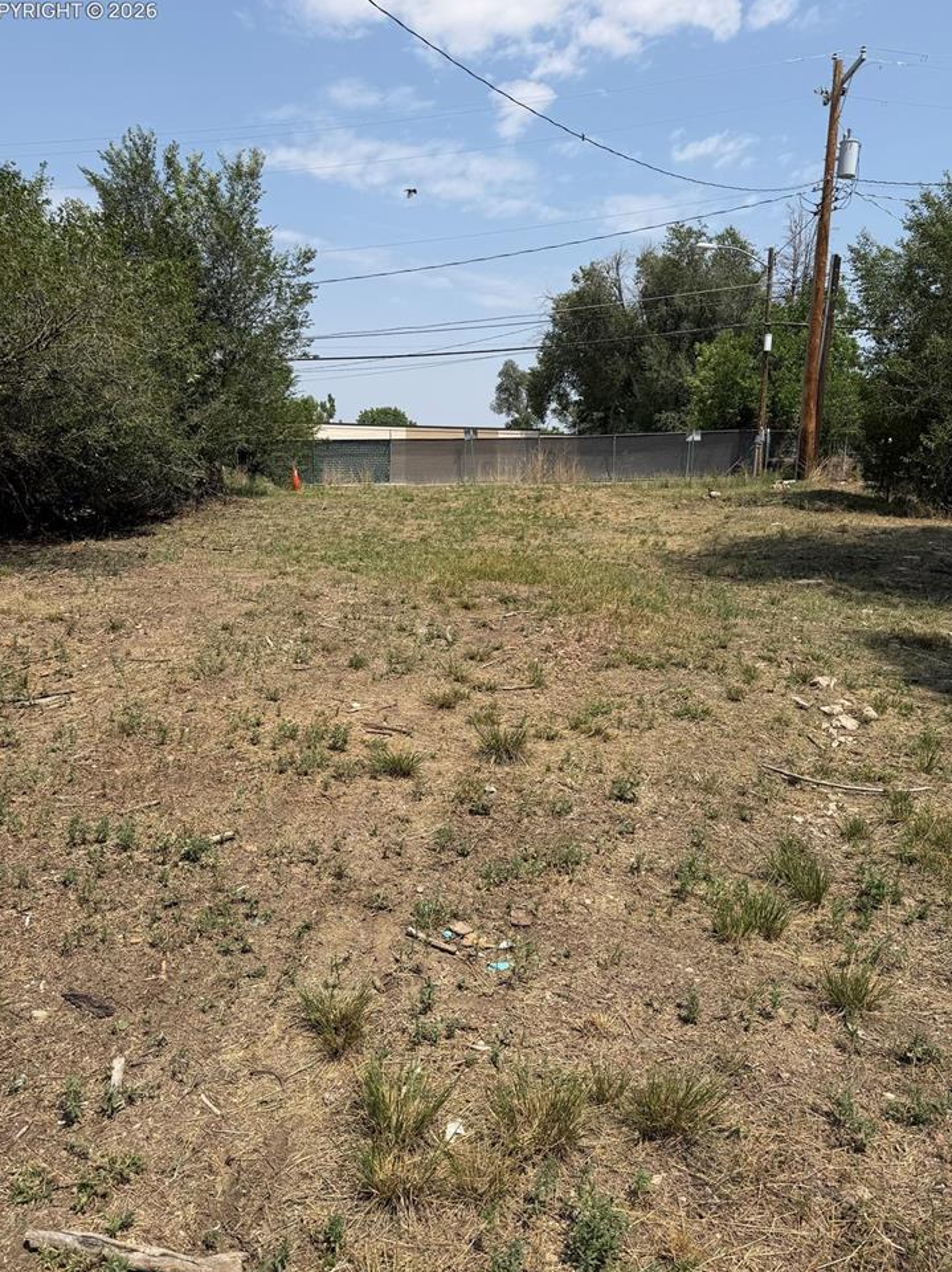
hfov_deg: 51.3
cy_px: 641
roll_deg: -1.0
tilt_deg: -8.8
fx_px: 991
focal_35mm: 27
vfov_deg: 65.3
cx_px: 491
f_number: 1.78
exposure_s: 1/5319
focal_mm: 6.76
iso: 80
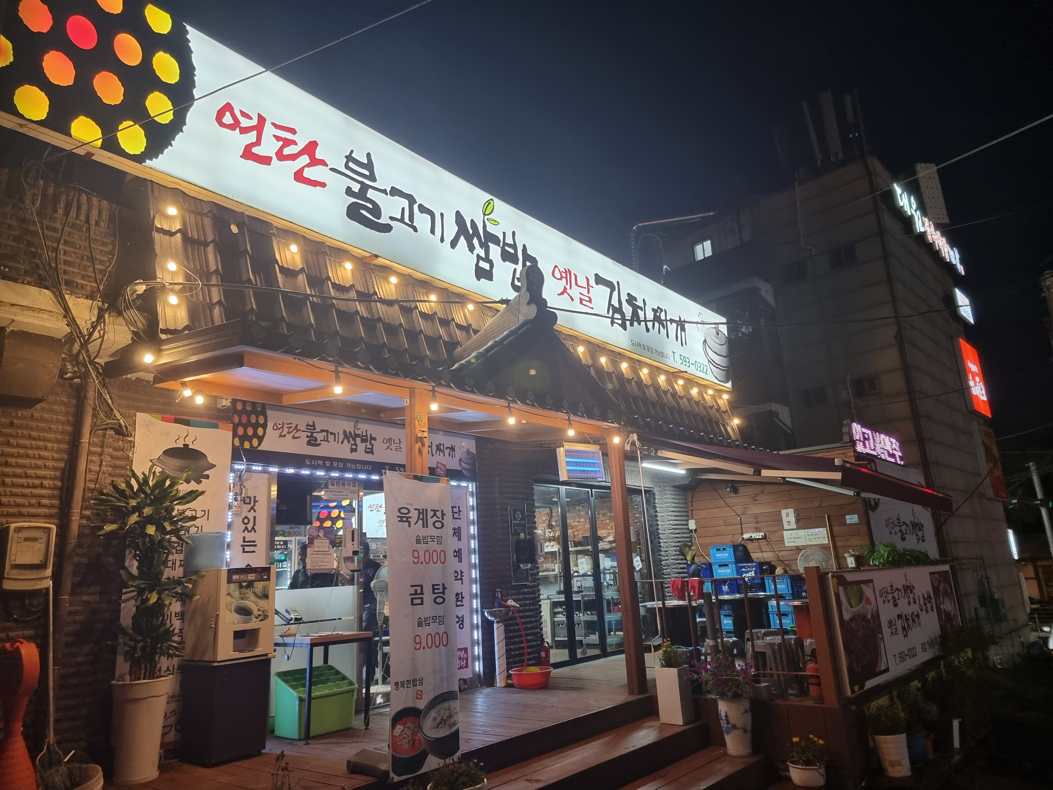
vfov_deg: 56.8
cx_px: 526
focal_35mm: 24
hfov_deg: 71.6
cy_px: 395
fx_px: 730
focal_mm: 6.7
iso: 160
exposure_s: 1/60
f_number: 1.8
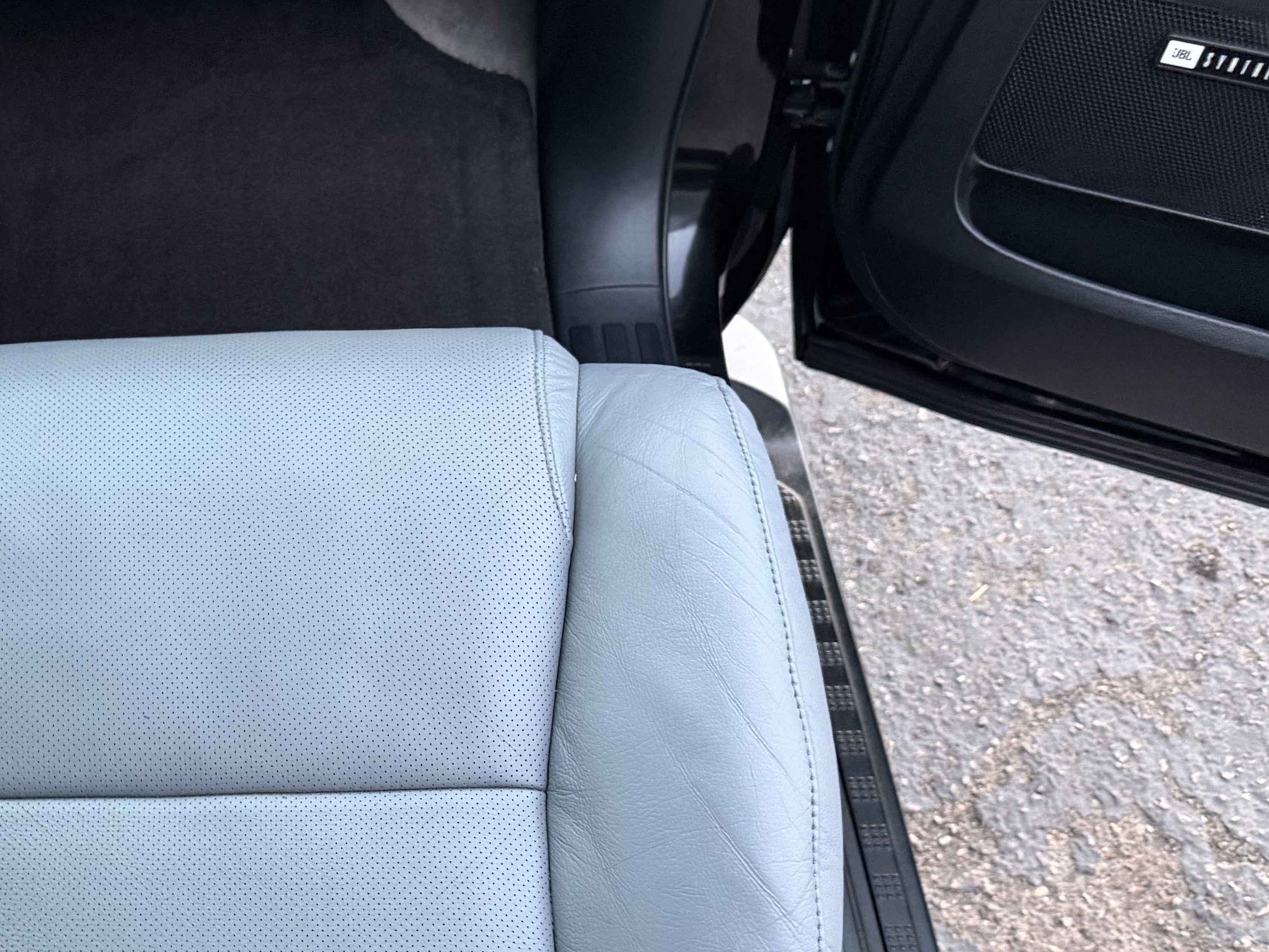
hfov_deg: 39.2
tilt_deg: -53.3
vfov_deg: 31.4
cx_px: 204
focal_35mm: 46
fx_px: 1686
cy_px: 566
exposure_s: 1/60
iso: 500
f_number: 1.78
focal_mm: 6.76
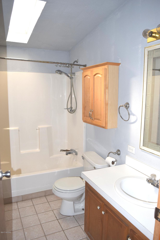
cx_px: 80
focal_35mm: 27
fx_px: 180
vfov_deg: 67.4
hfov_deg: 47.9
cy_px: 120
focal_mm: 18
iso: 800
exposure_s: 1/100
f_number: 5
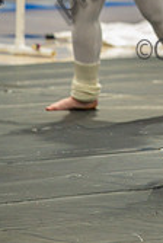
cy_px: -83
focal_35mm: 511
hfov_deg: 2.7
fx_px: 3456
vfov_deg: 4.0
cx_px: 214
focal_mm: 190
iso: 6400
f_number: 4
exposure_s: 1/500
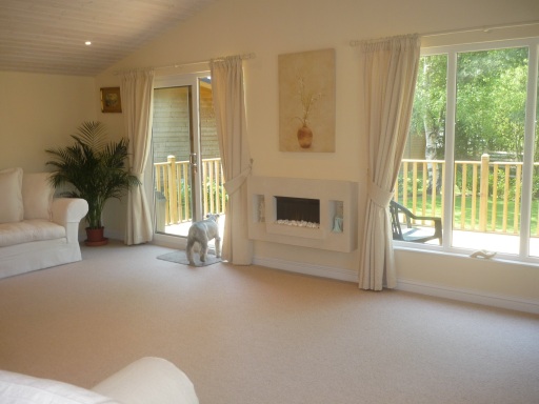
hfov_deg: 55.4
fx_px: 514
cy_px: 202
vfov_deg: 42.9
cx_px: 270
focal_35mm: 33
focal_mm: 5.5
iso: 100
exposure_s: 1/60
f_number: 2.8
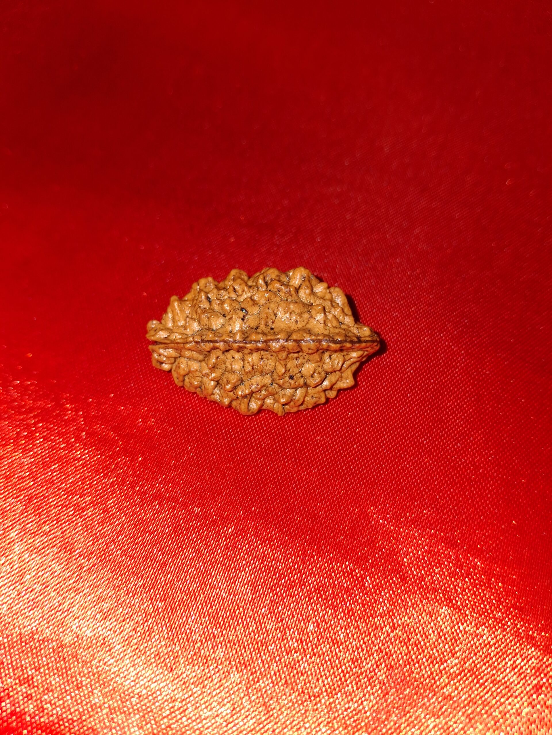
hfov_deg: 54.9
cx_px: 276
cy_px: 368
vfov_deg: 69.4
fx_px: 532
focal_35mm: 25
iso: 32
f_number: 1.8
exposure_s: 1/235
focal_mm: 4.69
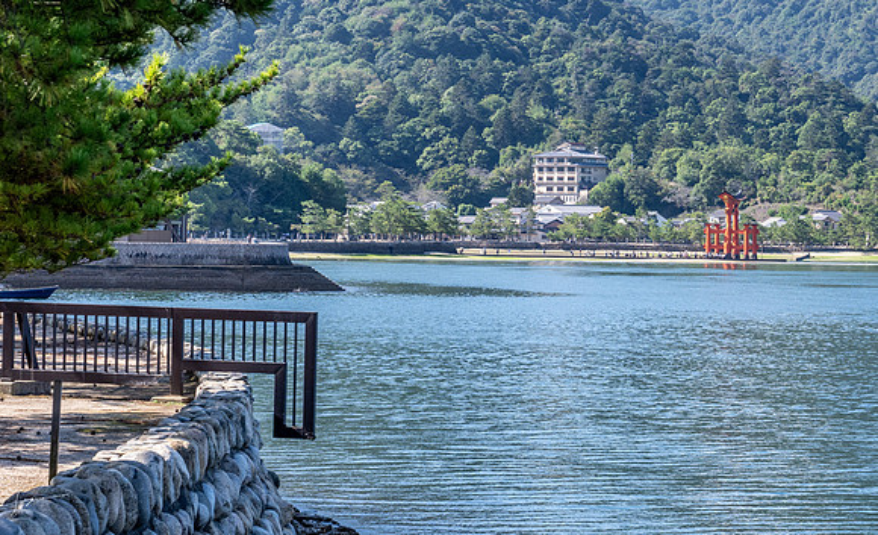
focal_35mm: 104
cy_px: 200
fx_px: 2464
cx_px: 708
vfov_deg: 12.4
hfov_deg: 20.0
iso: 560
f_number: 8
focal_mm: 61
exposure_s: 1/500
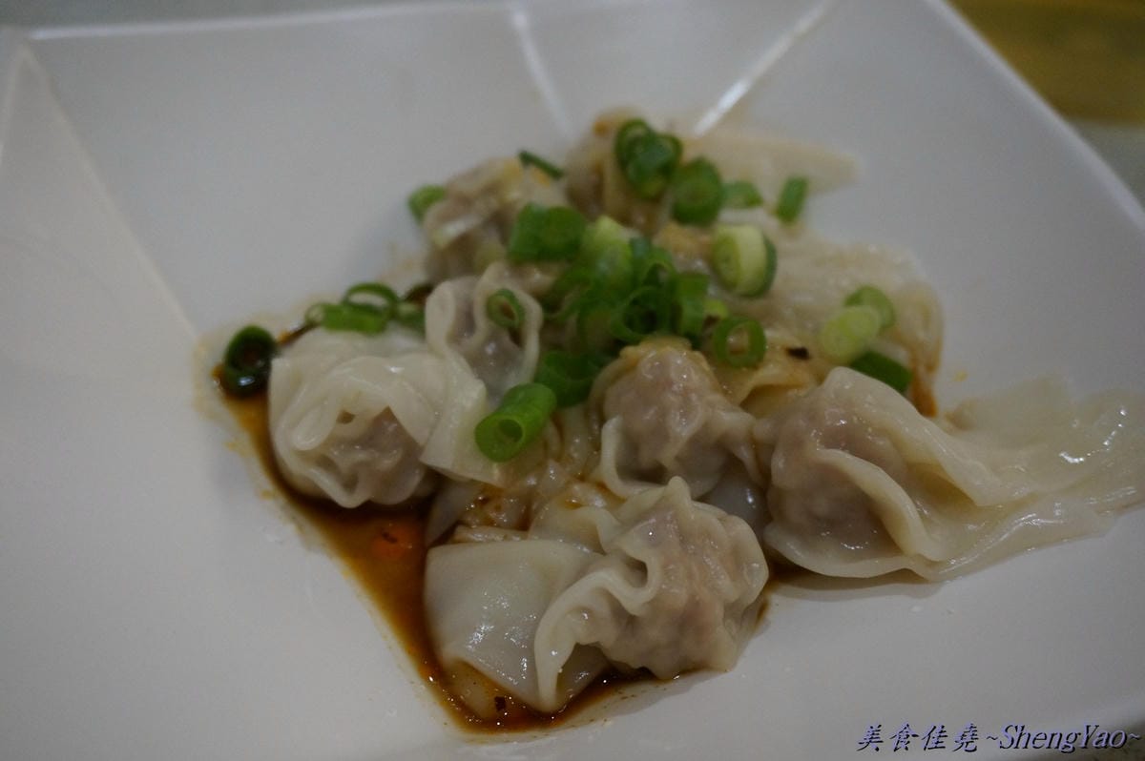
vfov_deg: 31.8
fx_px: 1335
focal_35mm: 42
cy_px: 380
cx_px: 572
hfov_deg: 46.4
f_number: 4.5
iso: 2000
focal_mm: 28
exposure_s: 1/160
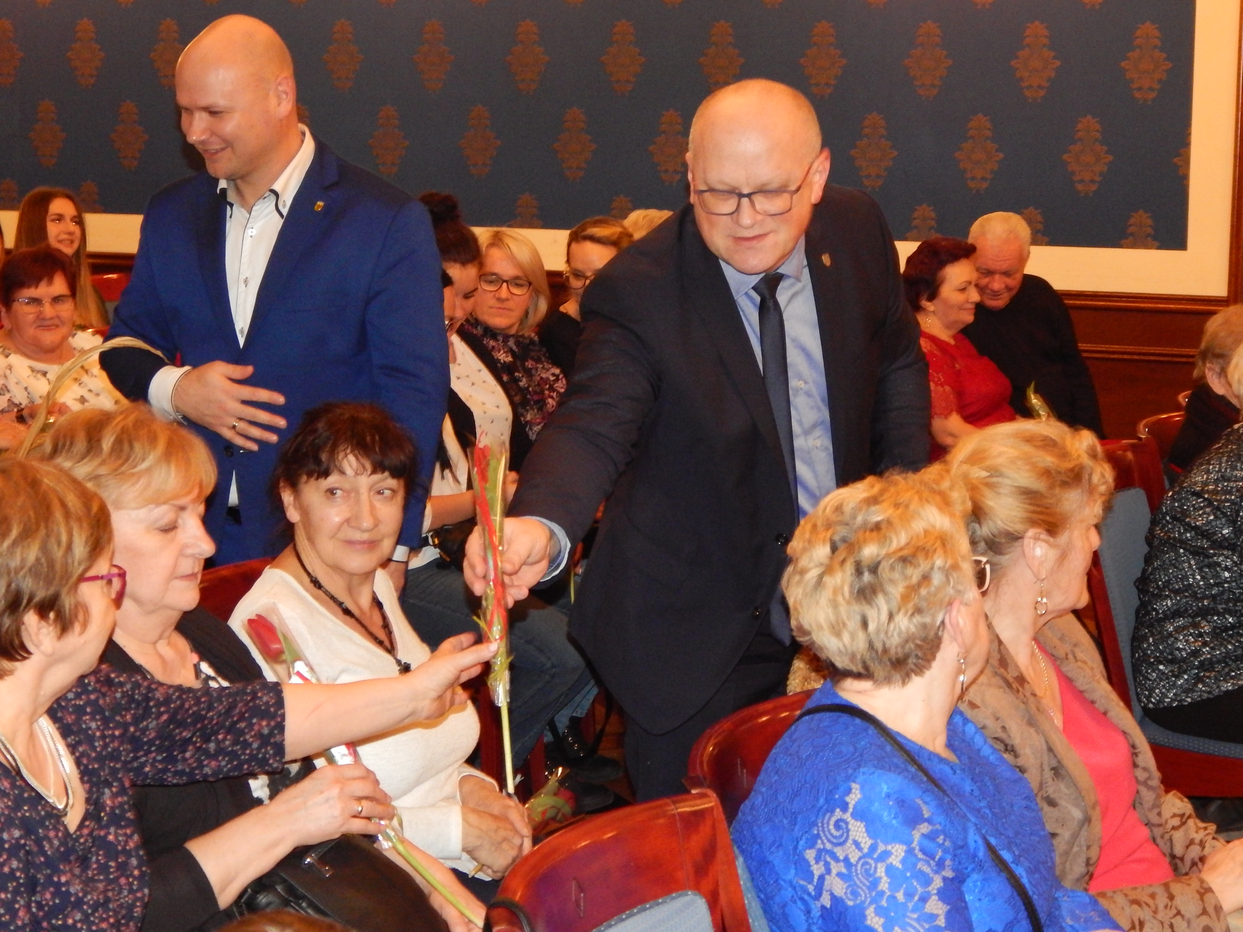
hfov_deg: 28.2
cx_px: 622
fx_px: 2478
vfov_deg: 21.3
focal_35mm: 69
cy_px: 466
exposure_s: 1/30
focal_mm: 12.3
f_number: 4.1
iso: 720
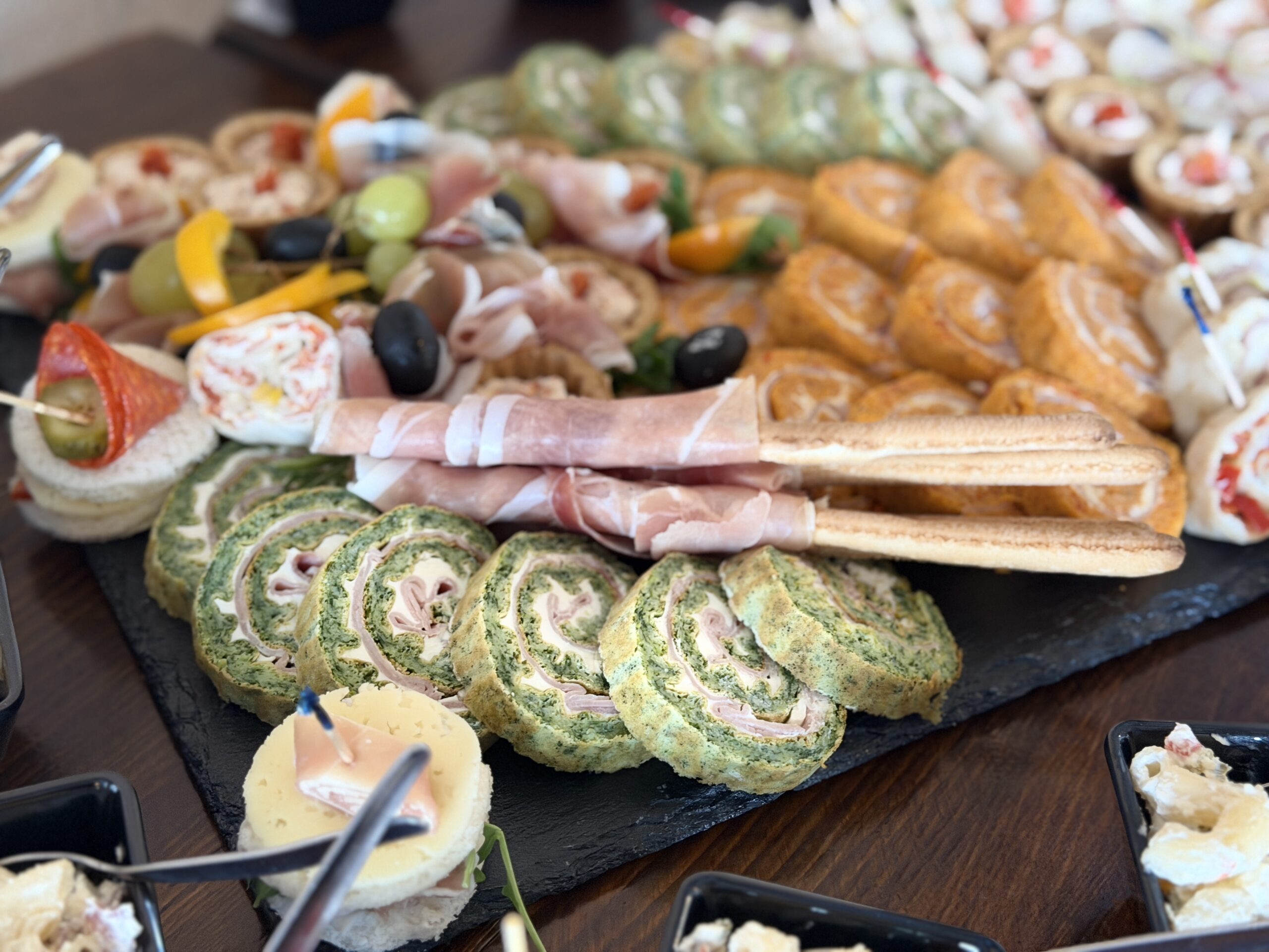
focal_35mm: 48
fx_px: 1760
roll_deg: -2.9
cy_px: 476
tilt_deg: -38.0
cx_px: 634
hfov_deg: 39.7
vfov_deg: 30.3
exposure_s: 1/53
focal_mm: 6.76
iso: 250
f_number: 1.78
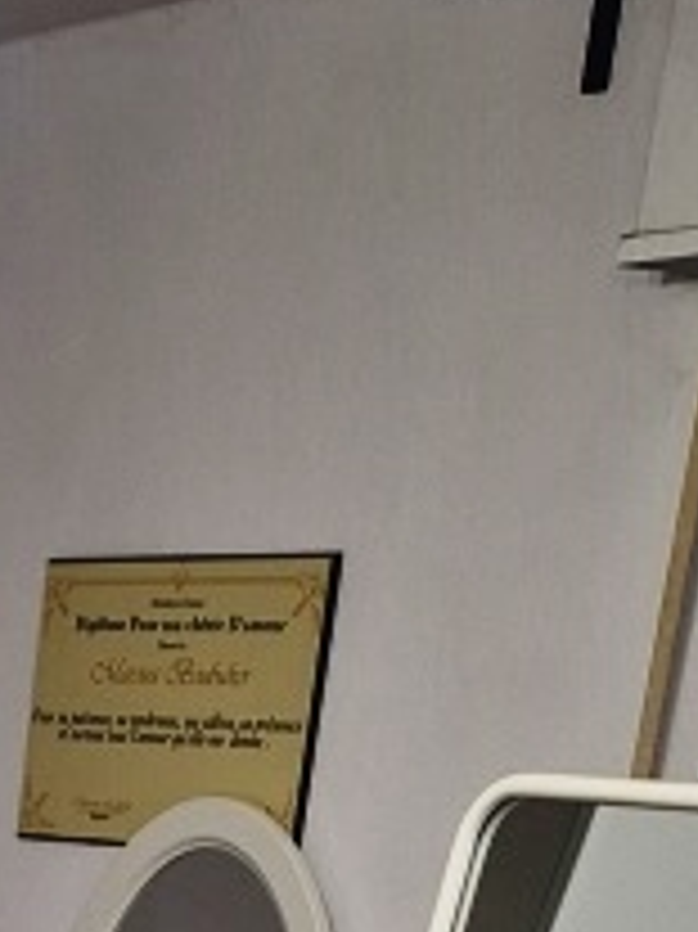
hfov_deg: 11.2
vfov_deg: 14.2
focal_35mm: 114
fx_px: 3068
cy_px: 1914
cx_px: -887
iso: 100
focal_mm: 5.4
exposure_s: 1/33
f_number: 1.8
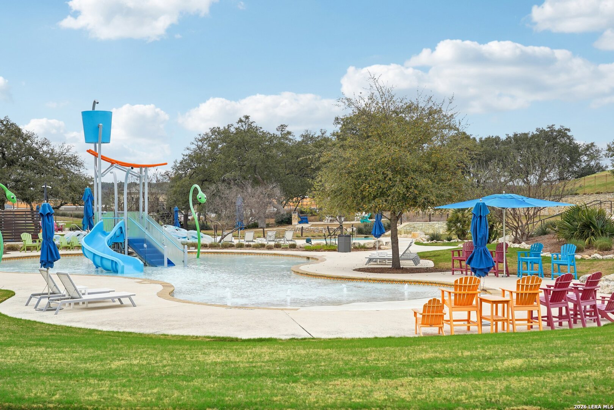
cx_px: 307
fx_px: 870
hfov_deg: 38.9
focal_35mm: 51
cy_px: 205
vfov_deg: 26.5
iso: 100
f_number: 8
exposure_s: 1/320
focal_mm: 51
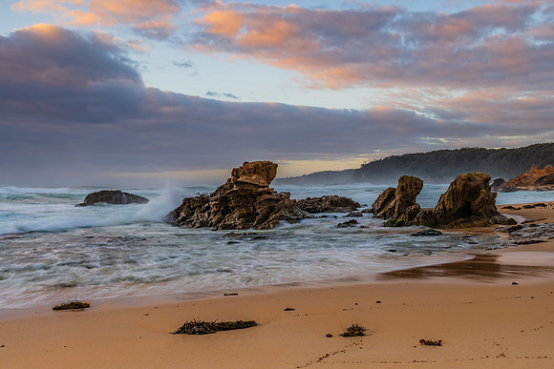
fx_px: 597
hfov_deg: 49.8
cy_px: 184
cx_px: 277
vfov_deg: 34.4
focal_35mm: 39
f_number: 8
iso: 100
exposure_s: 1/2
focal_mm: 38
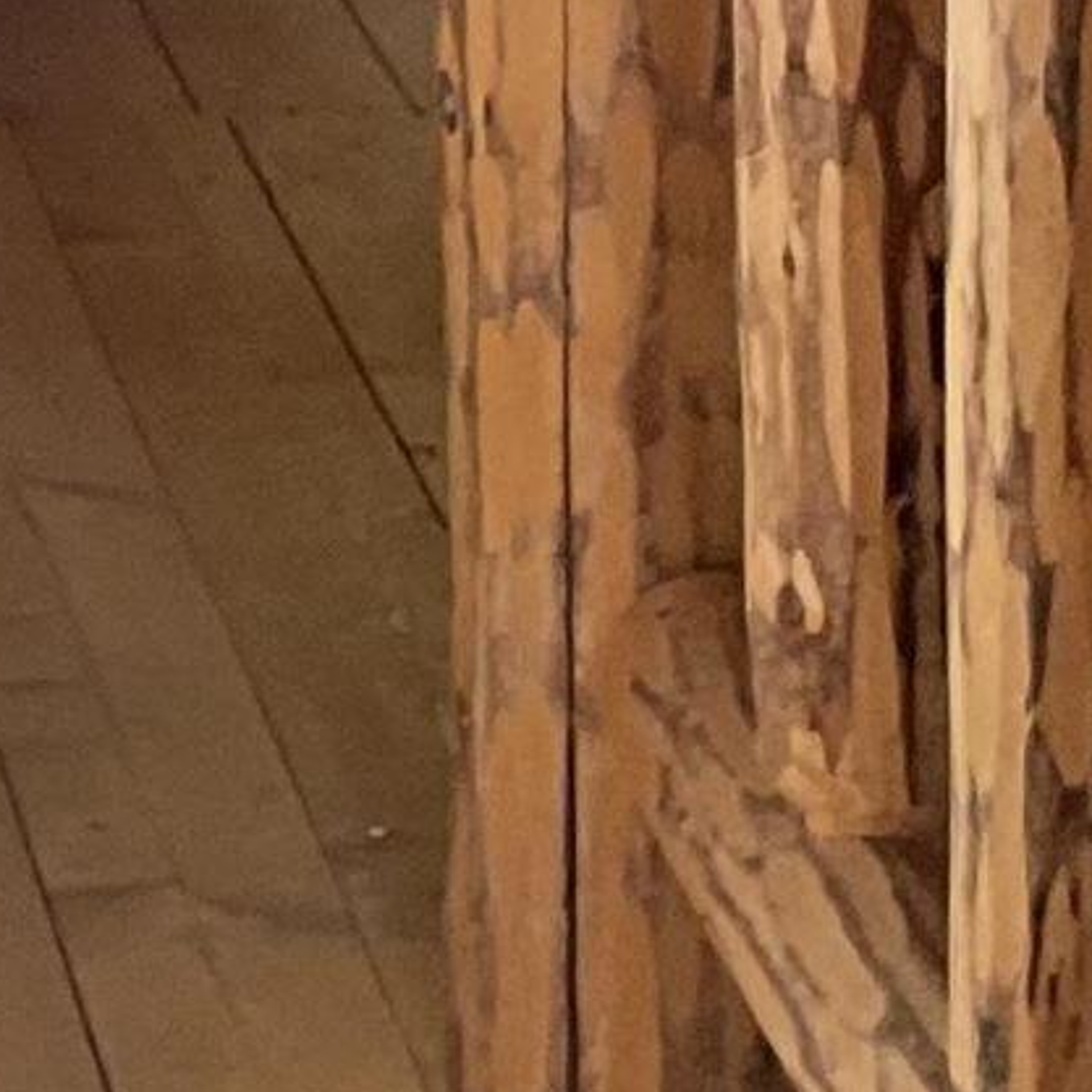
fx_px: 6745
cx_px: -1503
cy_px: -1451
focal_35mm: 189
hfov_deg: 8.5
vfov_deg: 8.5
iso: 32
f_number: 1.8
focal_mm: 3
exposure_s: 1/60
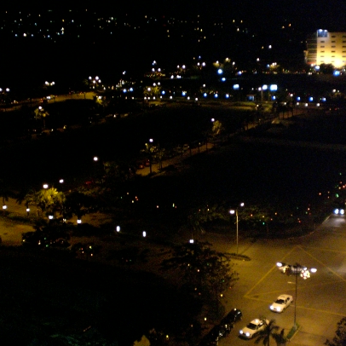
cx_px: 178
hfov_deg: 32.2
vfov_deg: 32.2
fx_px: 599
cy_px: 176
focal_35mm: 53
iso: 800
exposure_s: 1/15
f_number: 3.1
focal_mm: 6.3
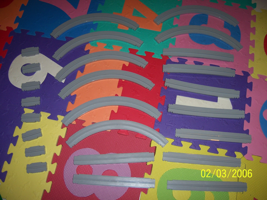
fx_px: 278
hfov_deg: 51.4
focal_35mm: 36
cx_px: 134
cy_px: 100
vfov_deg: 39.7
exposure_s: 1/60
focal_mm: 6.2
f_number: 2.8
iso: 80
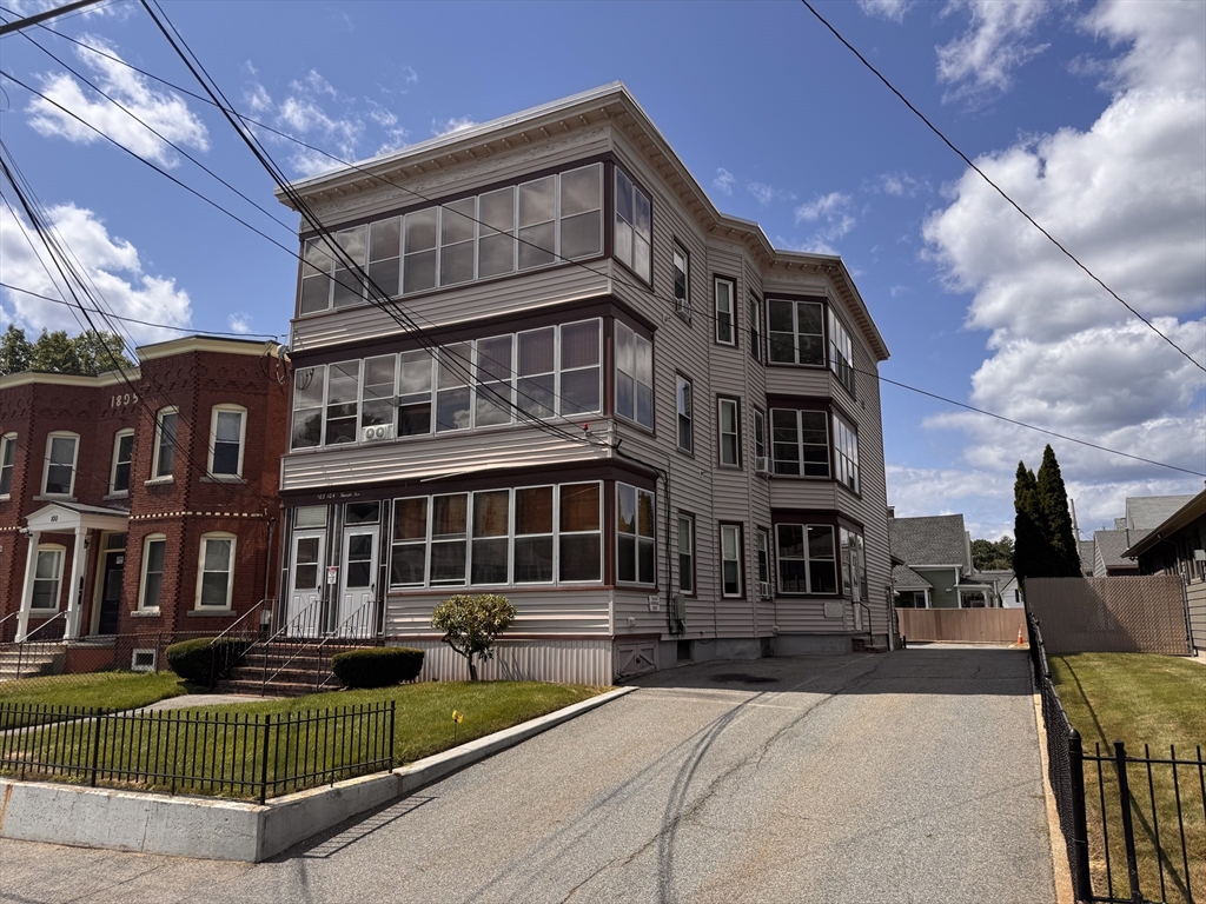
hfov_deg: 71.6
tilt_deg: +11.1
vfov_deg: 56.8
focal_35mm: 24
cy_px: 452
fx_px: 836
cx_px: 603
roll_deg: -0.4
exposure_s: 1/5348
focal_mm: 6.76
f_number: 1.78
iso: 80
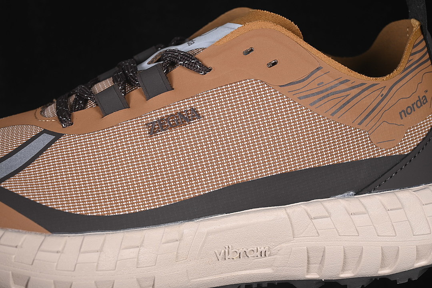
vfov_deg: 18.2
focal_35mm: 75
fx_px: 900
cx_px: 216
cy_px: 144
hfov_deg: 27.0
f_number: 6.3
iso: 160
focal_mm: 50
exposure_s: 1/60
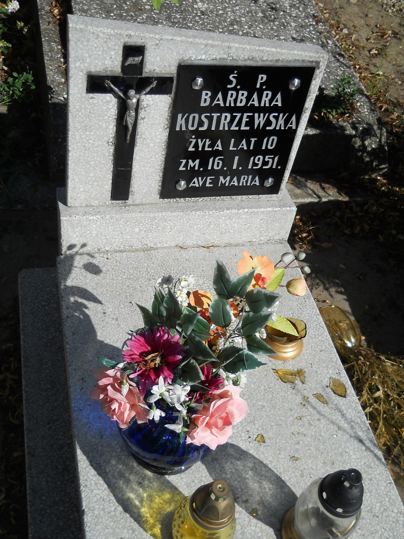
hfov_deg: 35.1
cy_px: 270
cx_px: 202
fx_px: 638
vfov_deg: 45.8
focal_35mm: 41
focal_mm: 6.72
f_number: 5.5
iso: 80
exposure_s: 1/500
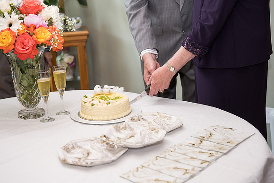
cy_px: 92
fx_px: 419
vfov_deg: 24.6
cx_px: 137
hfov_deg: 36.2
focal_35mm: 55
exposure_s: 1/320
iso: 2500
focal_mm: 55
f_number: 4
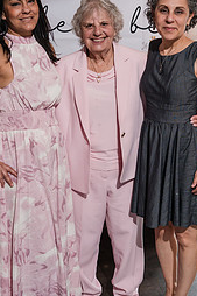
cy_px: 120
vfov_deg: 32.3
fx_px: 510
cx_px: 90
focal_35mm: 62
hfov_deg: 21.9
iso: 1250
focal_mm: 35
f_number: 4
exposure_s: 1/250
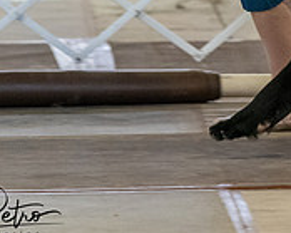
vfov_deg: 2.5
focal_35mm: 630
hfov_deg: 3.1
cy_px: -99
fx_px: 5423
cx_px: 364
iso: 6400
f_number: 3.5
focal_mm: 173
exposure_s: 1/250
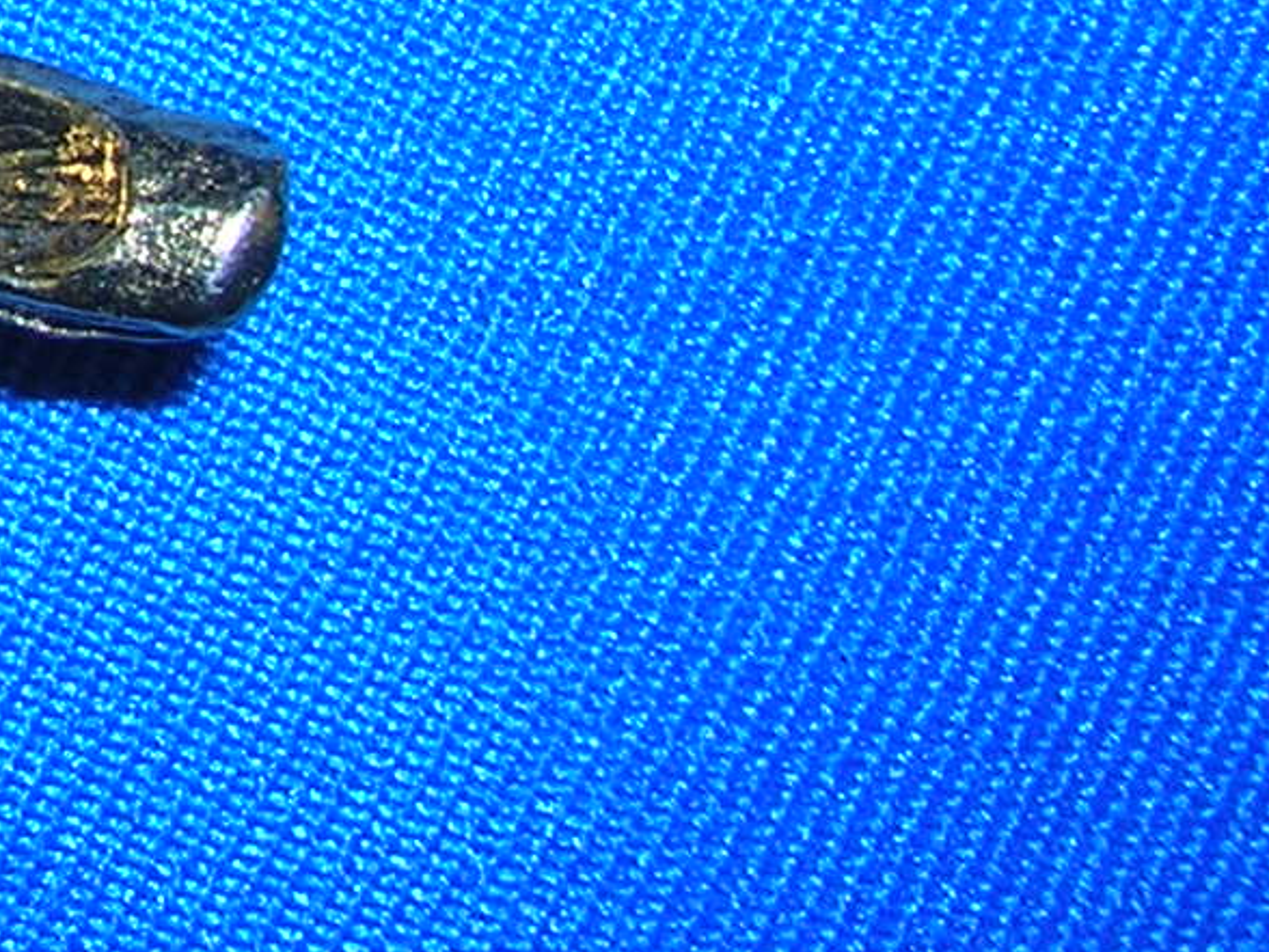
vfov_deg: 10.4
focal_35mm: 136
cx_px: -831
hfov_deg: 13.4
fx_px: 4986
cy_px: -576
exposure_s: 1/60.1
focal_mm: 5.8
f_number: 4.9
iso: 50
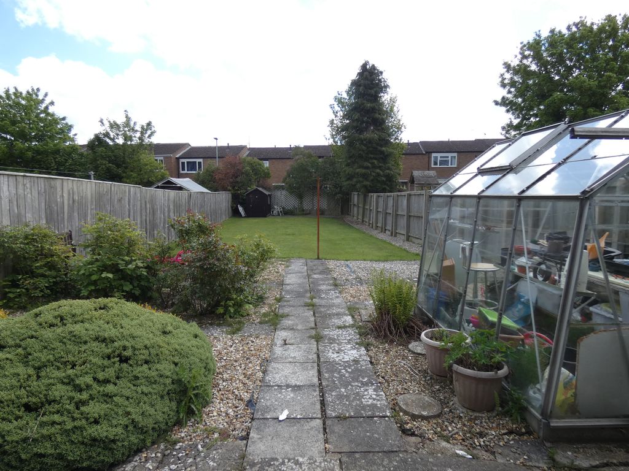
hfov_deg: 81.7
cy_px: 236
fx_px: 363
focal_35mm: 20
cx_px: 314
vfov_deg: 66.0
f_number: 2.8
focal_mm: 3.6
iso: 80
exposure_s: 1/640
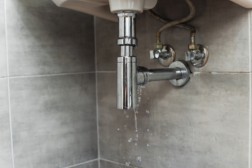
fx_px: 357
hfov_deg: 38.9
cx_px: 126
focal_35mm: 51
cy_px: 85
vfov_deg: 26.5
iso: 200
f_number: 4.5
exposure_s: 1/200
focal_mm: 50
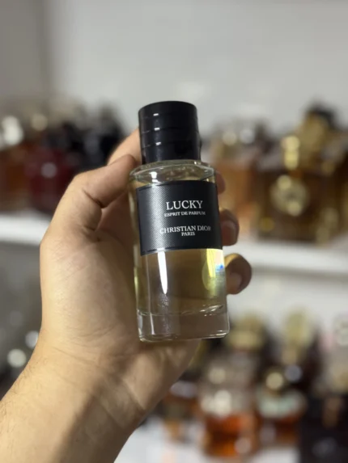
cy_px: 232
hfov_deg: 30.3
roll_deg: -1.6
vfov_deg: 39.6
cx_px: 174
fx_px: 643
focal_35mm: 48
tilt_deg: -20.7
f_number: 1.78
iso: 160
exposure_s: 1/50
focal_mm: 6.76
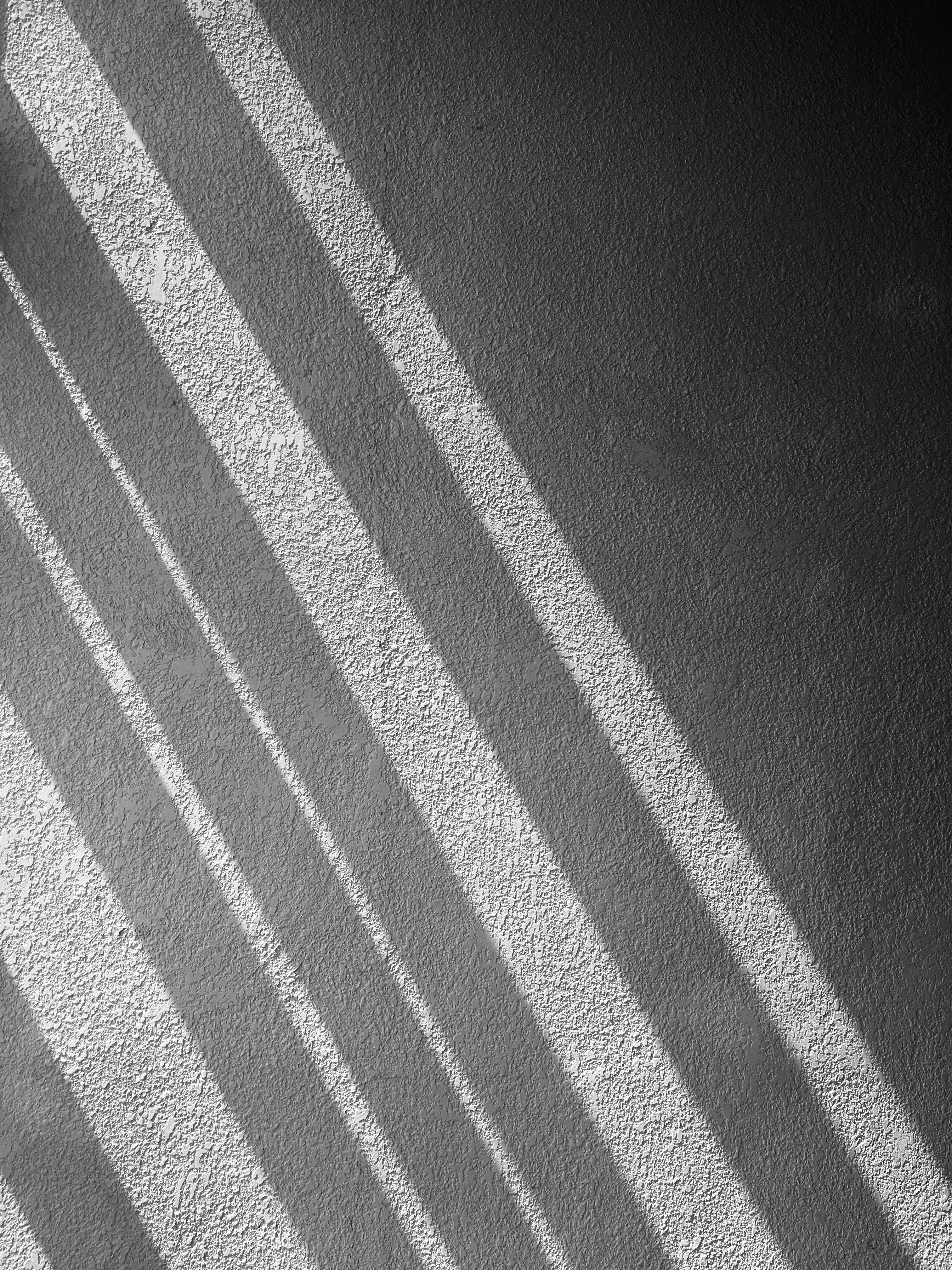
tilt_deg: +7.7
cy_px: 635
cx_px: 476
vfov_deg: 61.7
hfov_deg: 48.2
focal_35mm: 29
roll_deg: -0.3
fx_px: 1063
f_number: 2.2
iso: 25
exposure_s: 1/663
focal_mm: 4.15
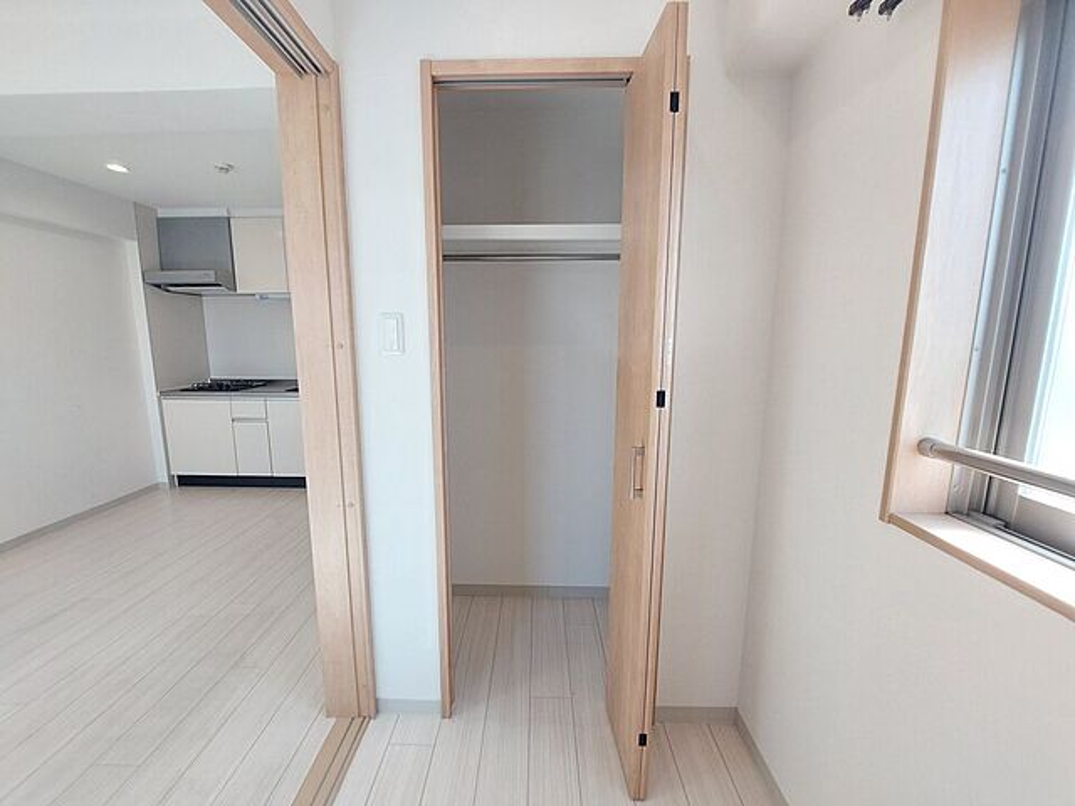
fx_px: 404
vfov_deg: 89.9
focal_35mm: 13
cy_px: 403
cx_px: 538
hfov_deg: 106.2
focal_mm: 1.74
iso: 64
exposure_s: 1/60
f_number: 2.2
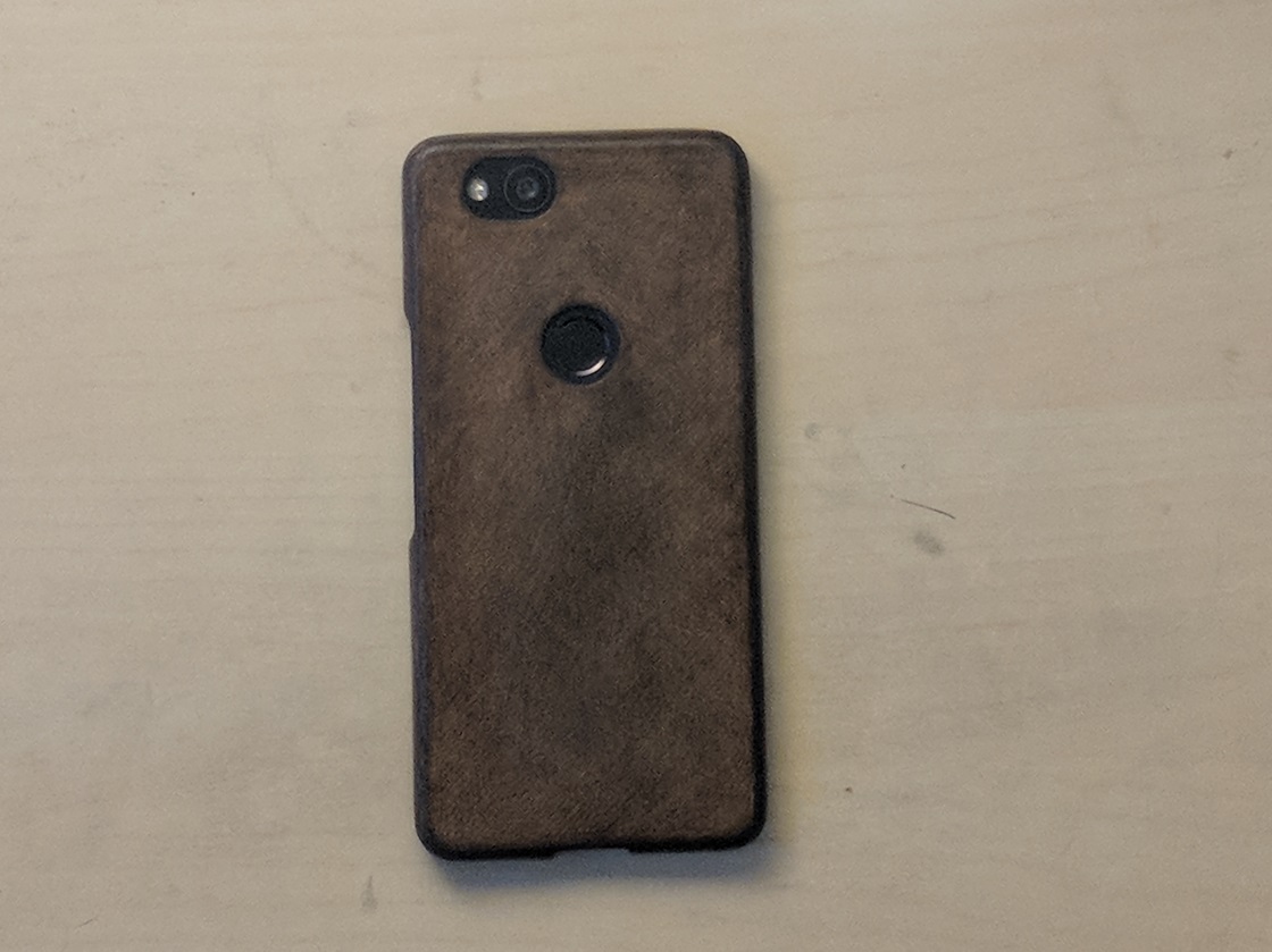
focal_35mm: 27
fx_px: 992
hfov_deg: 65.3
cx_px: 636
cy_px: 476
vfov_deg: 51.3
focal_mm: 4.44
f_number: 1.8
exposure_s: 1/40.1
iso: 376
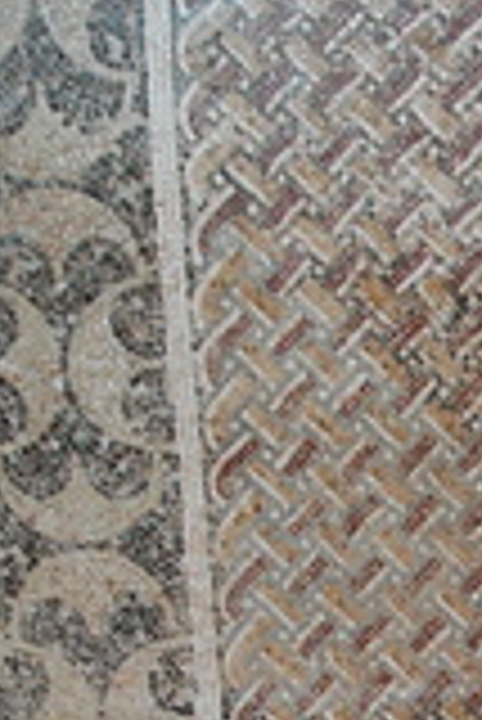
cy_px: 621
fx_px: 1483
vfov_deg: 26.6
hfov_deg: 16.2
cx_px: 802
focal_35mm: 74
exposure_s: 1/15
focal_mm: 18
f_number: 4.5
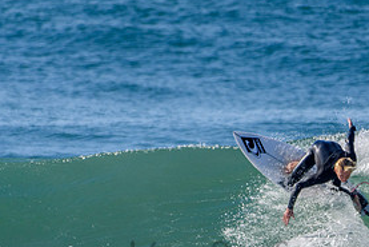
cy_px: 250
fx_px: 16080
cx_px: 268
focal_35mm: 1568
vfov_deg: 0.9
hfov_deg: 1.3
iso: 220
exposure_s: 1/2000
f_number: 5.6
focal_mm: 500
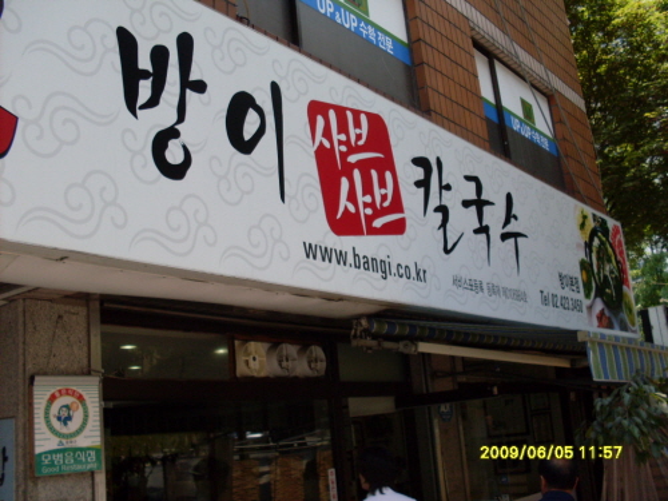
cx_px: 334
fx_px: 733
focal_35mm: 38
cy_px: 250
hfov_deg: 49.0
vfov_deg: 37.7
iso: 80
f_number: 2.8
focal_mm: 6.3
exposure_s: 1/500
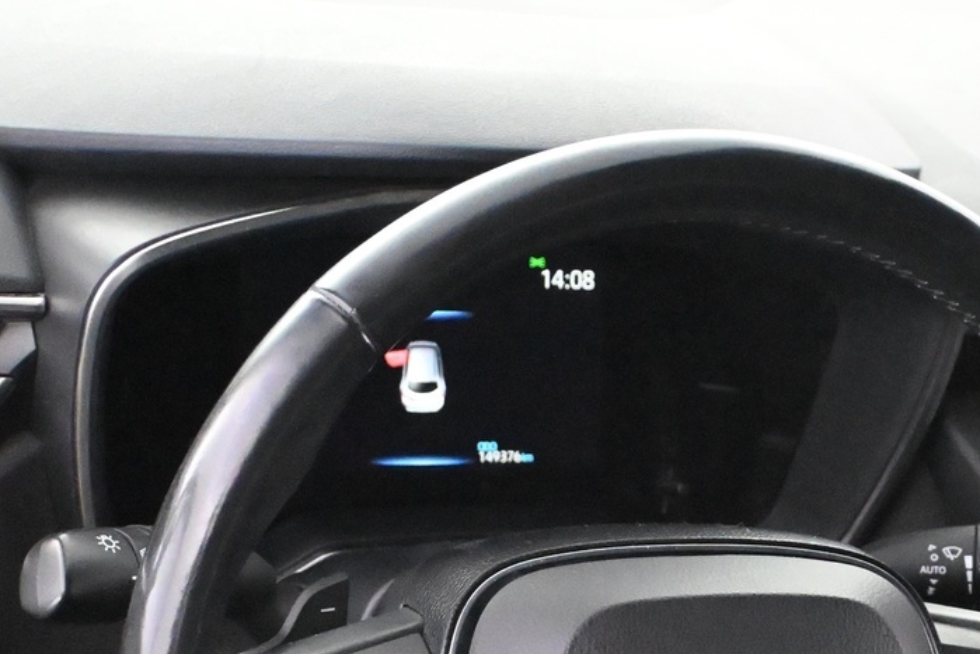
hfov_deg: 21.2
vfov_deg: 14.0
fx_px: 2602
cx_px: 687
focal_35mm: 96
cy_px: 696
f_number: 4.5
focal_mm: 27.5
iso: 12800
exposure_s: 1/60
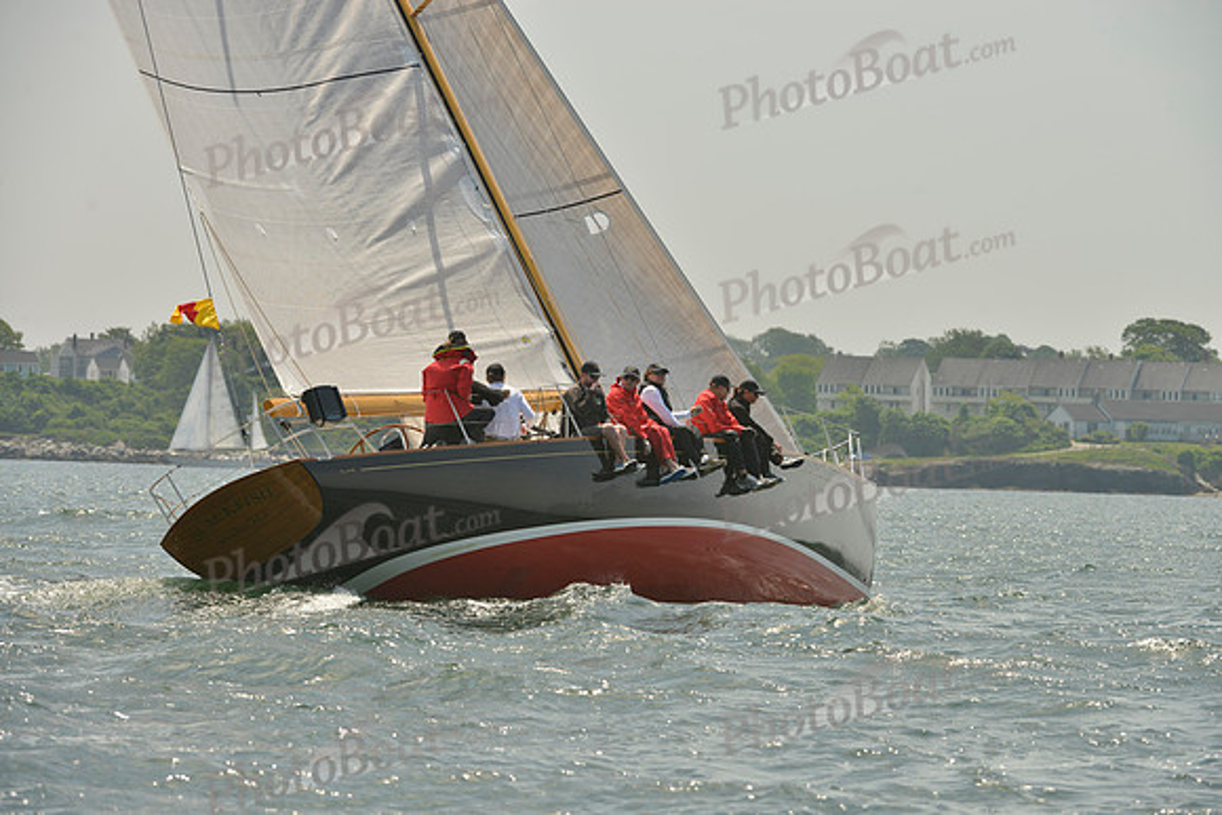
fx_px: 6790
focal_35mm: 200
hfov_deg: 10.3
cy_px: 408
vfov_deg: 6.9
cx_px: 611
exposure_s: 1/1000
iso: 280
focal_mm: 200
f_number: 8
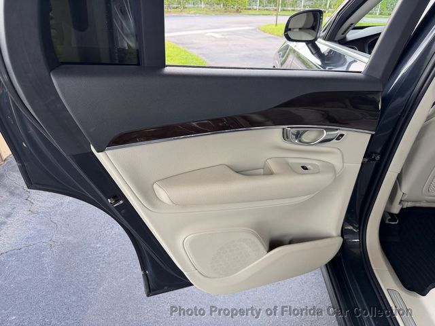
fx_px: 302
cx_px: 218
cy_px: 163
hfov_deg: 71.6
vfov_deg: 56.8
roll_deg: -1.4
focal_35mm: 24
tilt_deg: -28.8
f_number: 1.78
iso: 100
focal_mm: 6.76
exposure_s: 1/124
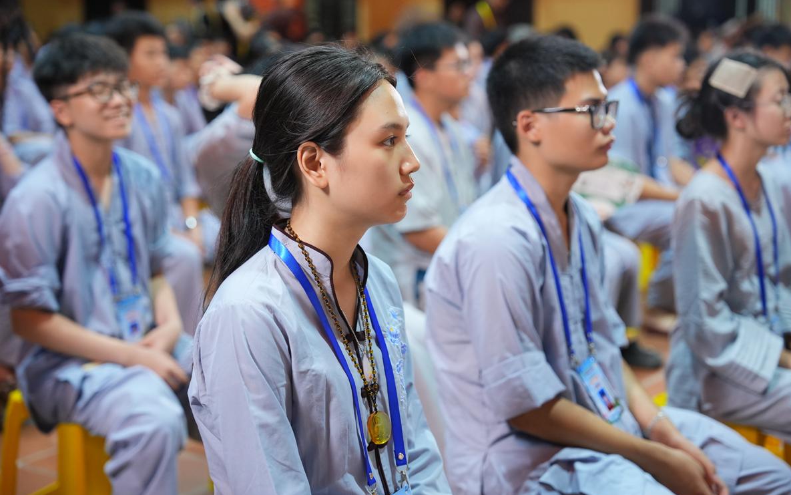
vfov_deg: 20.0
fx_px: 1401
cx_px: 400
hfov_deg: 31.5
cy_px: 235
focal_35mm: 65
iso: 2000
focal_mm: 63
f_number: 2.8
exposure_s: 1/125
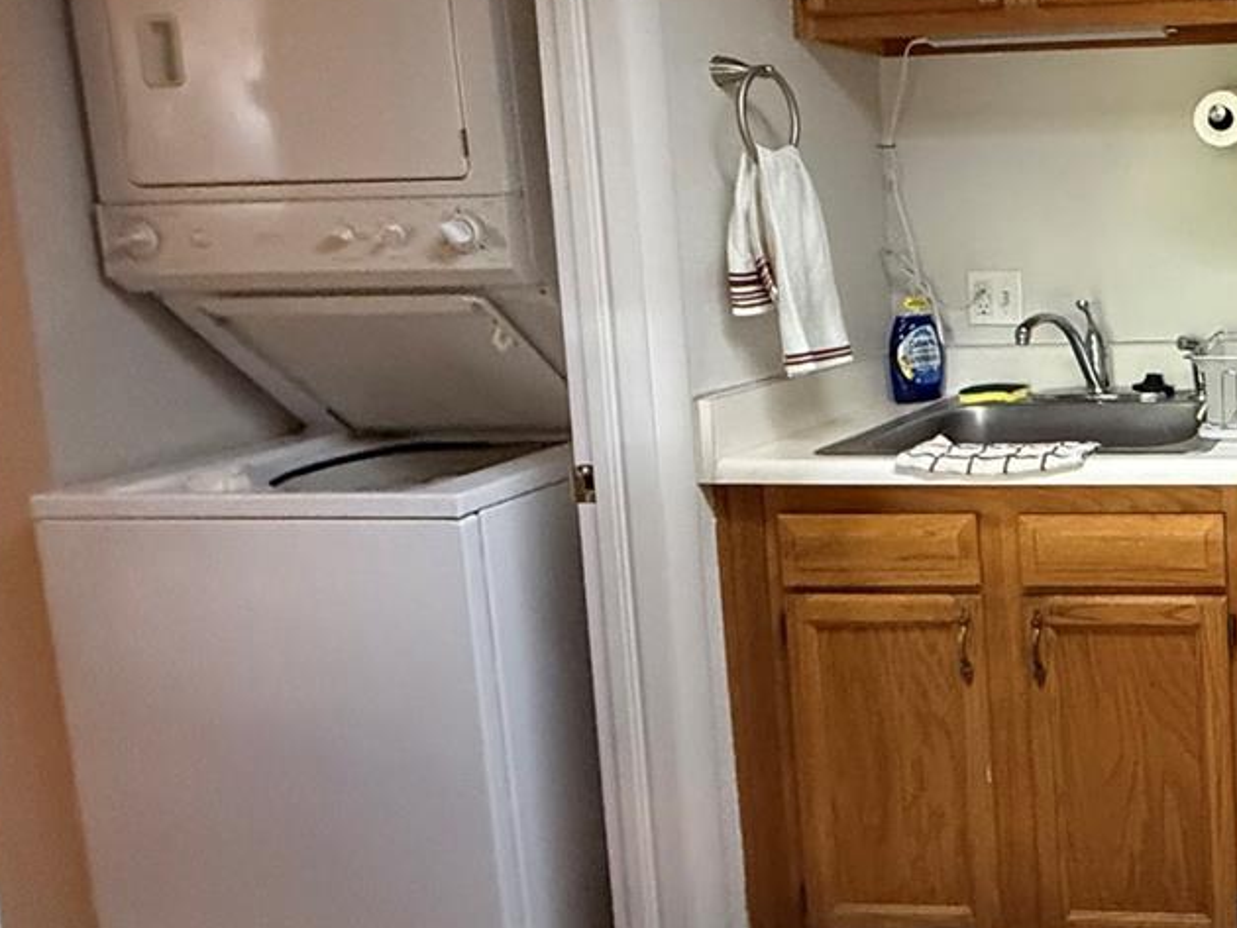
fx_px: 1144
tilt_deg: -5.1
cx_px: 1353
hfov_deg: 44.0
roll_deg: +1.2
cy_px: 308
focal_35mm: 32
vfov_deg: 43.6
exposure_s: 1/60
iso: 640
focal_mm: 2.22
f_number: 2.2
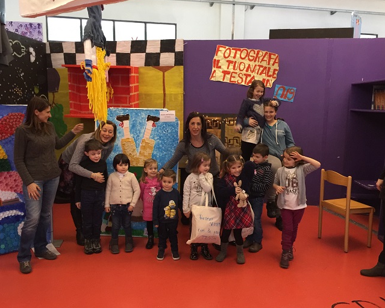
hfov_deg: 57.1
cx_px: 181
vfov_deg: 47.1
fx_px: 353
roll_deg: -0.5
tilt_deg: -8.1
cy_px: 155
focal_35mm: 31
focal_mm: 4.15
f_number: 2.2
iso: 160
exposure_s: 1/17
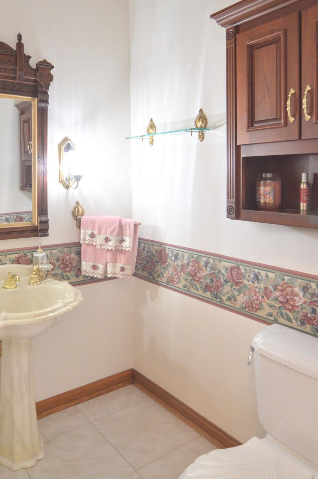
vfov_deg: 69.1
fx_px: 342
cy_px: 187
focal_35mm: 26
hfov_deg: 49.3
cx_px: 119
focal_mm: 11
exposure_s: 1/60
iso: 500
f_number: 2.8
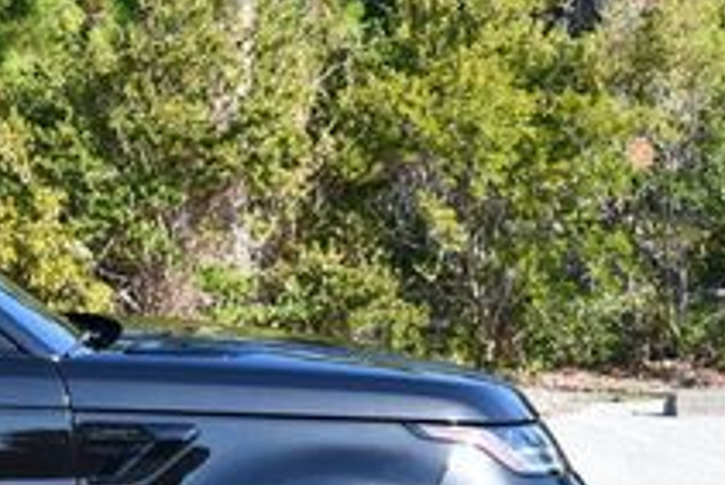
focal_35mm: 158
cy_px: 272
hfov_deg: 12.4
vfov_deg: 8.7
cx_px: -368
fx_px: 3184
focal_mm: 26
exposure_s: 1/250
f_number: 5.6
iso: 200
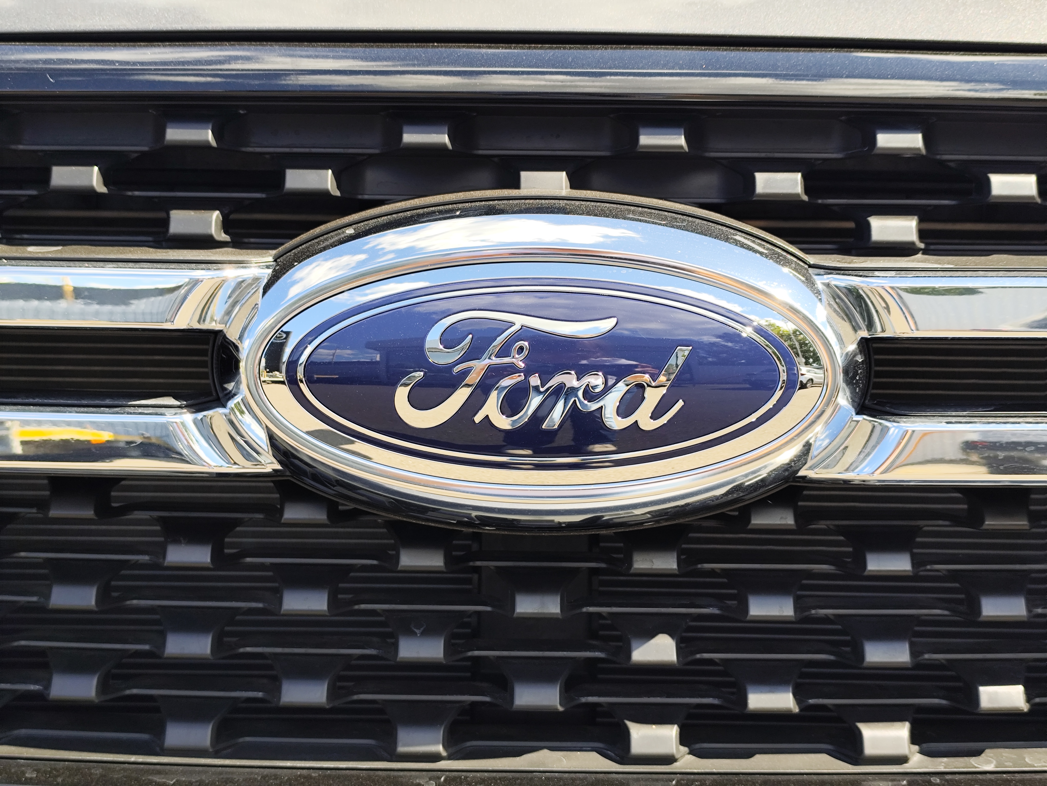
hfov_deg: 41.2
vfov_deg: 31.5
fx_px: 1391
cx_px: 524
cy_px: 393
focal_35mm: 46
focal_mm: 6.19
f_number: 1.65
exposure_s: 1/455
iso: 50
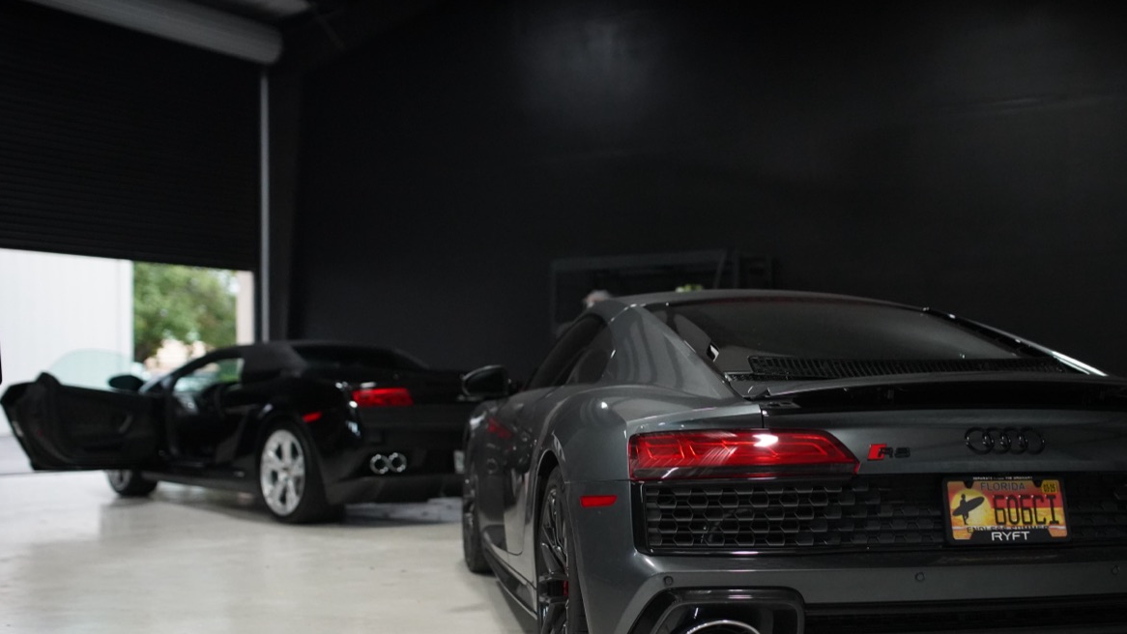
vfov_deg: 26.9
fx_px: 1315
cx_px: 637
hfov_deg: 46.3
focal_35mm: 44
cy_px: 443
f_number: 1.6
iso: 6400
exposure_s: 1/1000
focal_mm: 35
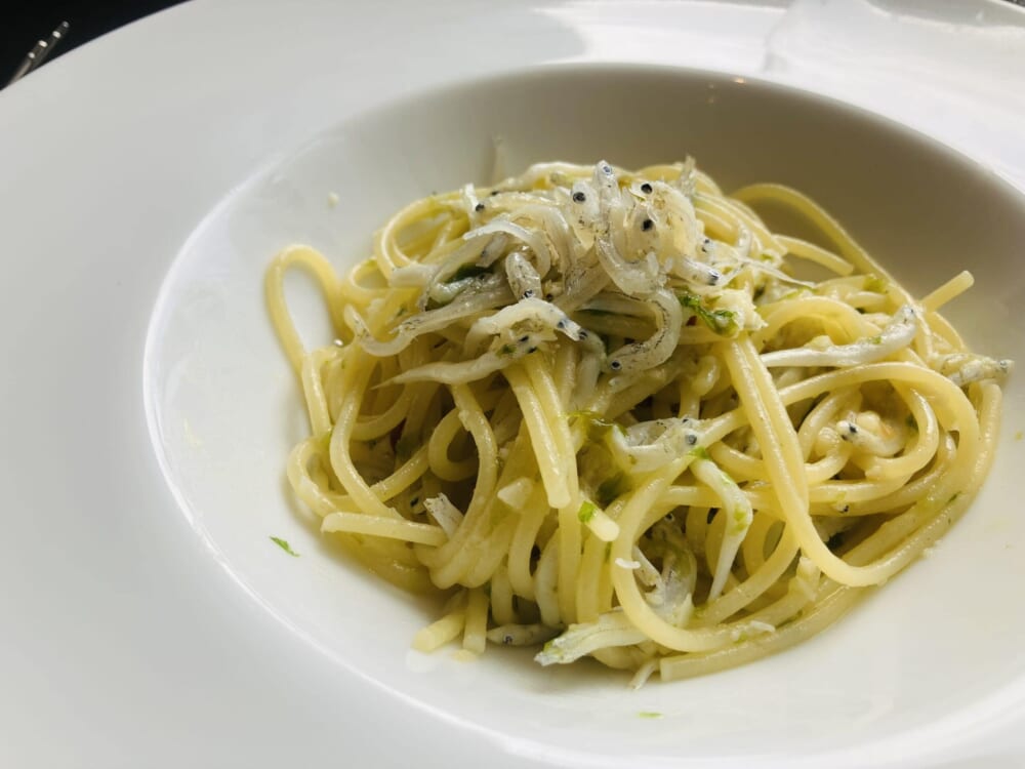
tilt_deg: -44.0
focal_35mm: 28
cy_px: 384
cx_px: 512
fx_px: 829
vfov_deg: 49.7
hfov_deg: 63.4
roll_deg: +1.7
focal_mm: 3.99
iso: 25
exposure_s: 1/201
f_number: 1.8
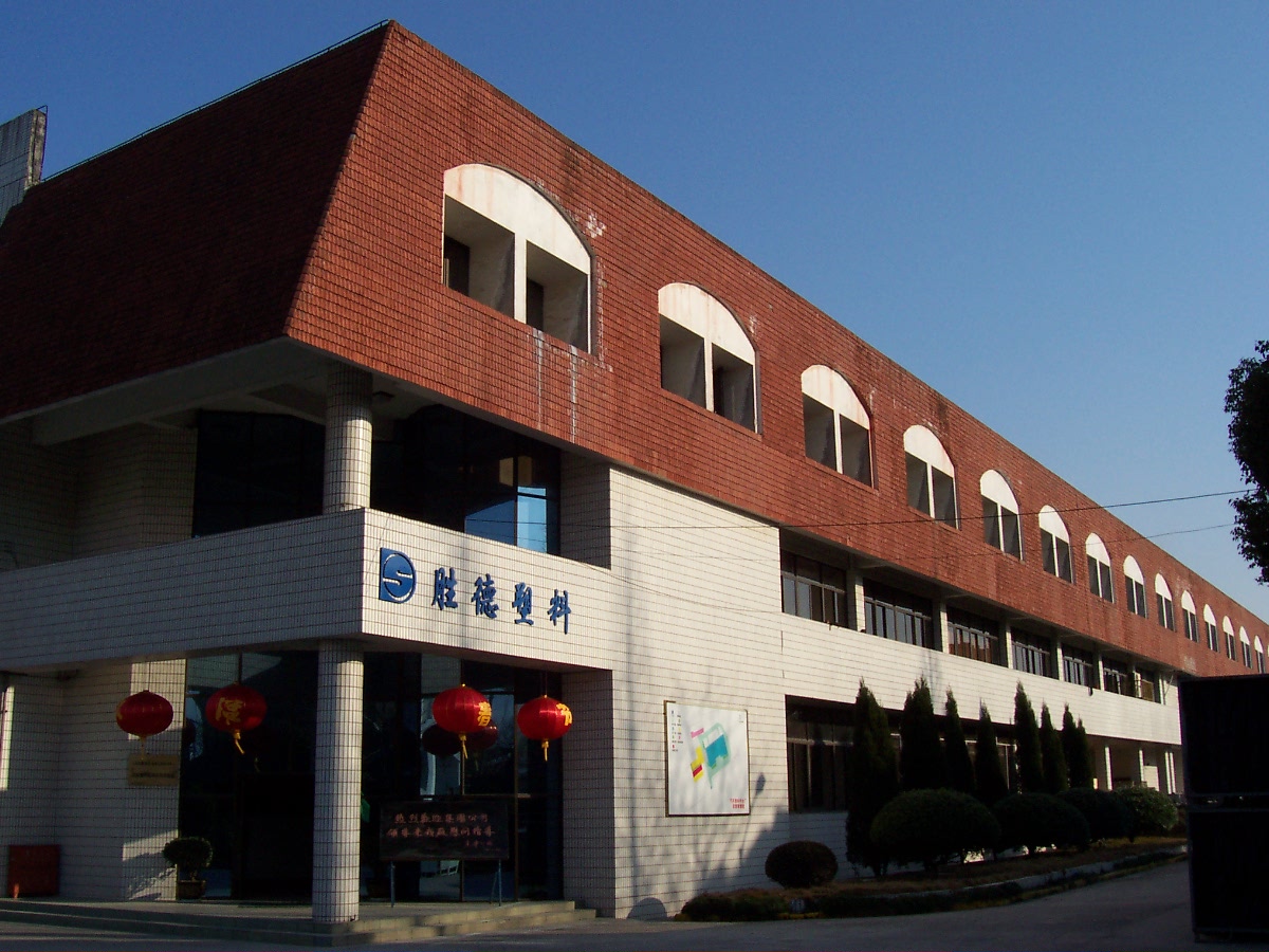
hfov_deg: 50.1
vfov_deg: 38.7
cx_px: 634
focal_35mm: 37
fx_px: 1356
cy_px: 476
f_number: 5.6
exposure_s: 1/750
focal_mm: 5.6
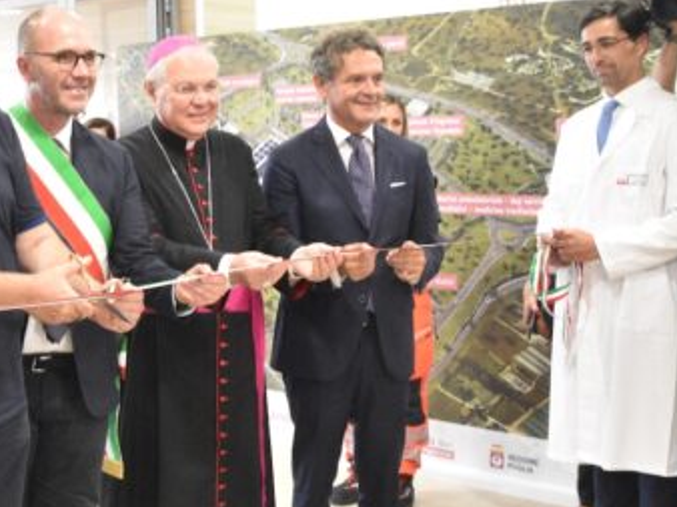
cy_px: 269
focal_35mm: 59
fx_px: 1153
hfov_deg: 29.9
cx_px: -40
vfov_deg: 24.8
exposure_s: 1/30
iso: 4500
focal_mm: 18
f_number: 7.1
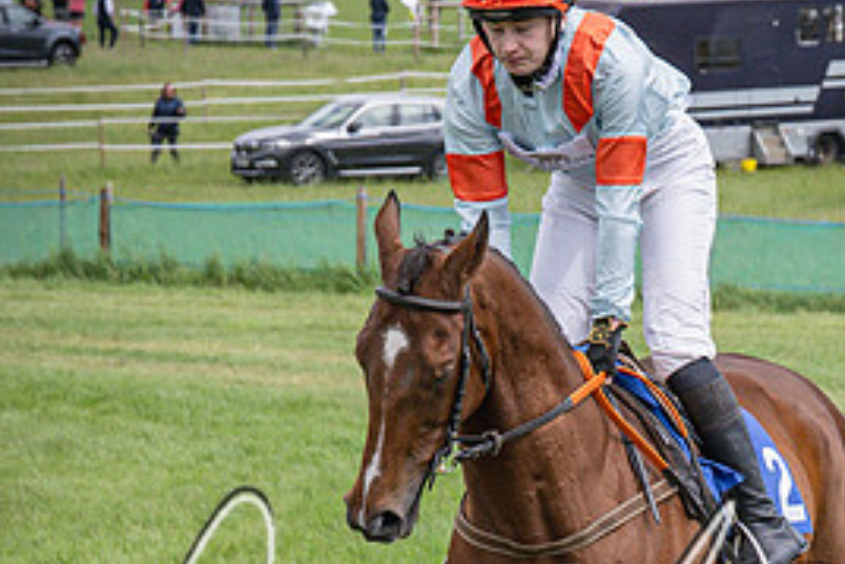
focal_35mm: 311
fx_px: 7303
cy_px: 521
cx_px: 489
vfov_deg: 4.4
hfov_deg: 6.6
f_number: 5
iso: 400
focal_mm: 70
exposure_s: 1/1600
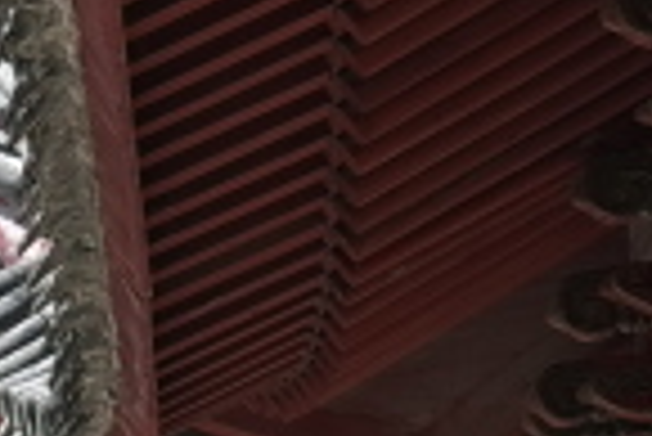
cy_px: 191
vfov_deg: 5.4
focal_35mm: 254
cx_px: -1542
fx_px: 4605
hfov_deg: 7.0
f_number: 8
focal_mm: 24
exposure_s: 1/80
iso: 100
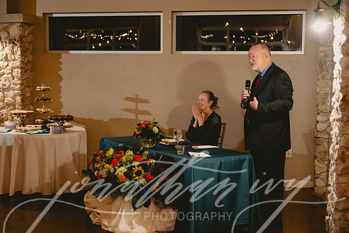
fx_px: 504
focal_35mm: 52
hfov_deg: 38.2
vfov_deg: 26.0
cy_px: 116
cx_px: 174
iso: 3200
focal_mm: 52
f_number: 2.8
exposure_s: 1/100
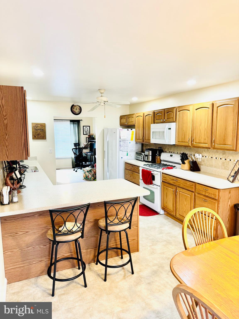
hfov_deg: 56.8
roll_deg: +0.9
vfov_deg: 71.6
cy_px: 160
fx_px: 221
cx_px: 120
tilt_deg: -7.8
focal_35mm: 24
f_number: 1.78
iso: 160
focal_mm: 6.76
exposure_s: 1/60
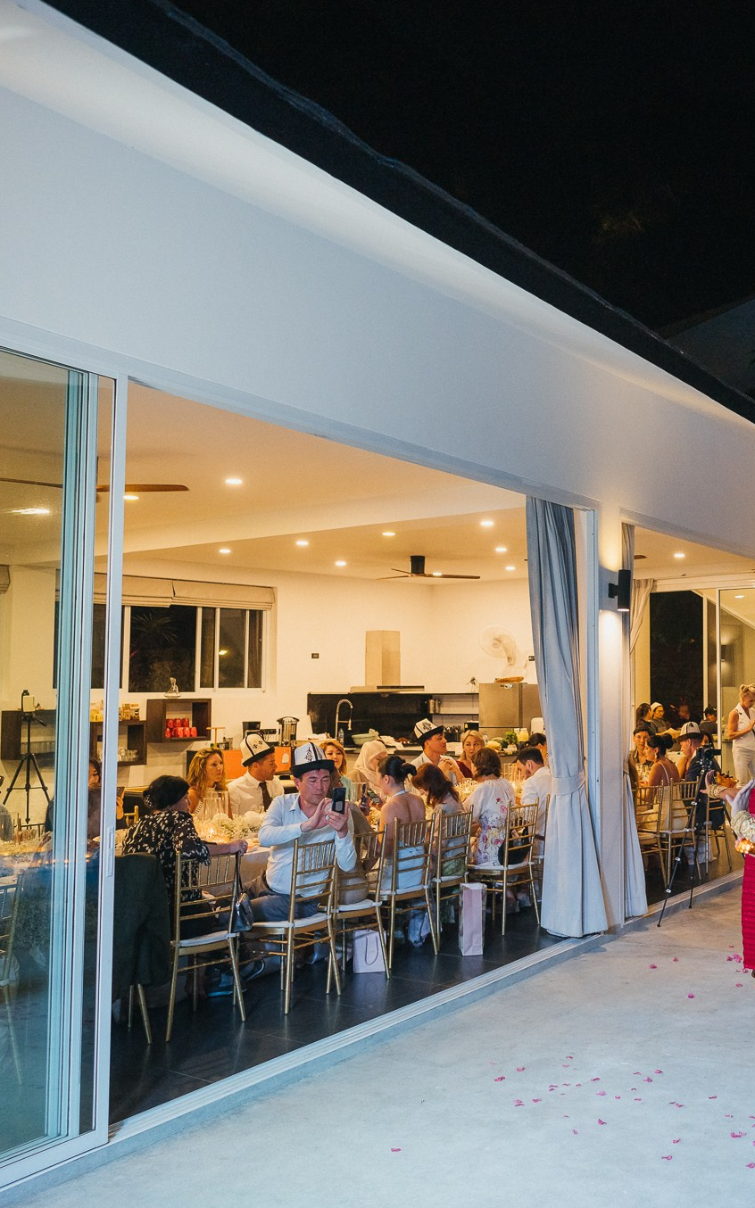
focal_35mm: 37
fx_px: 1218
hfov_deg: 32.9
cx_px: 663
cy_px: 602
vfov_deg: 52.8
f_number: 2.5
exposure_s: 1/250
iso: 1600
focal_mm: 24
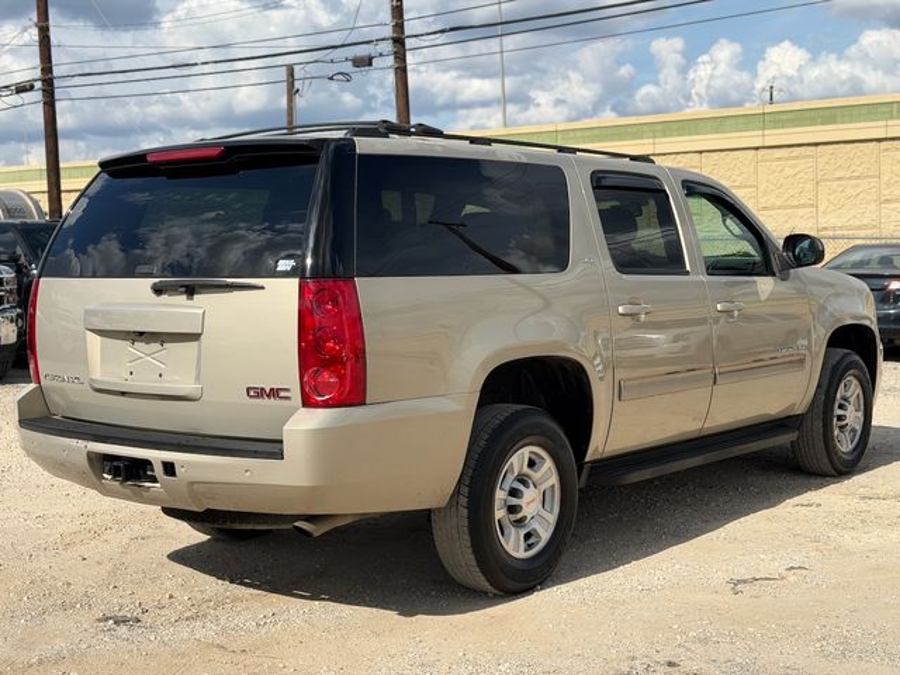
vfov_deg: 30.3
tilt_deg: -4.2
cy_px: 338
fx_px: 1248
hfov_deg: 39.7
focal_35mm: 48
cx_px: 450
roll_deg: +3.1
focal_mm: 6.76
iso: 64
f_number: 1.78
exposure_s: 1/6536
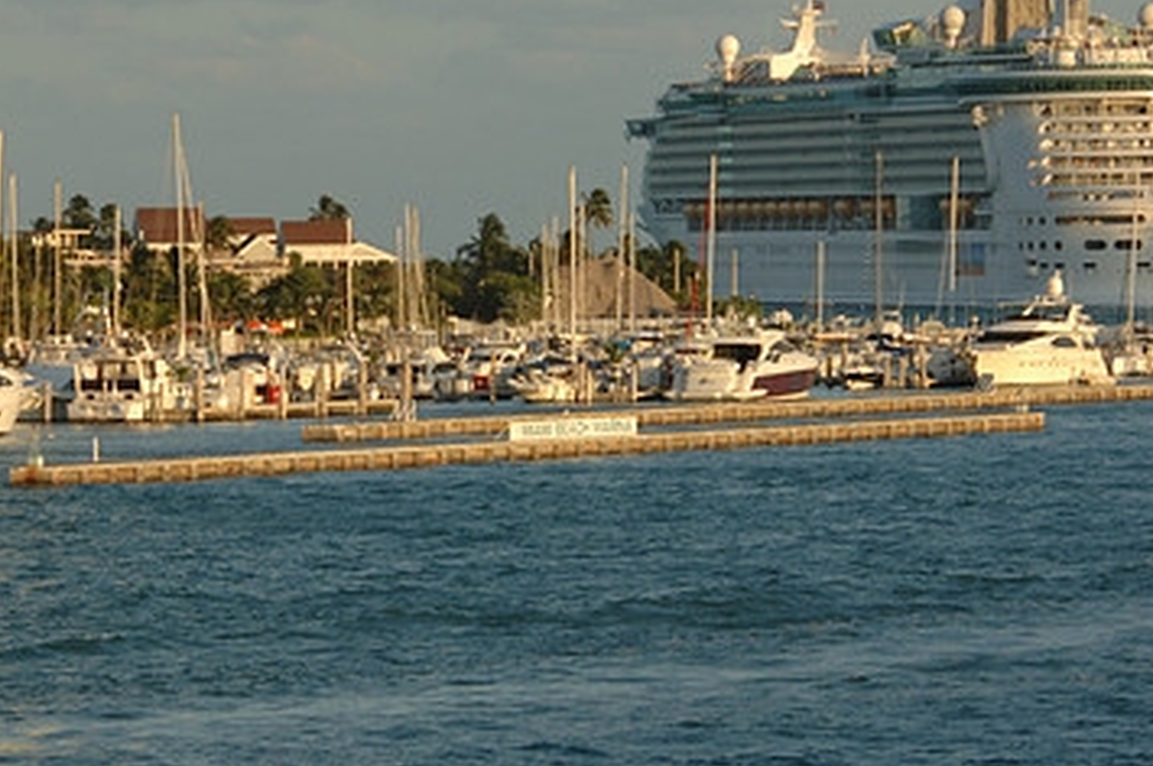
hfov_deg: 6.2
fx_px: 10585
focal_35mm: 331
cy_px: 219
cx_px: 315
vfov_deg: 4.1
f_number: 7.1
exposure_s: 1/200
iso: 160
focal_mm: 135
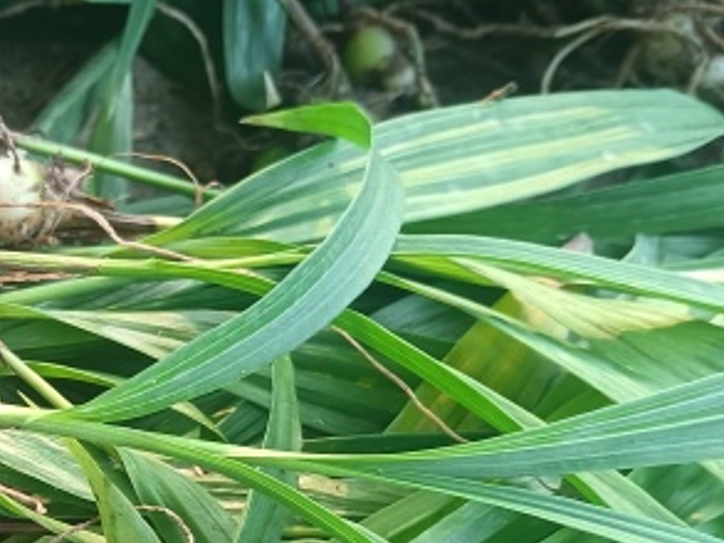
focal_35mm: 71
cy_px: 595
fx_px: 1486
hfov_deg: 26.7
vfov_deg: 19.8
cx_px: 116
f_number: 1.8
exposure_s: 1/33.3
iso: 111
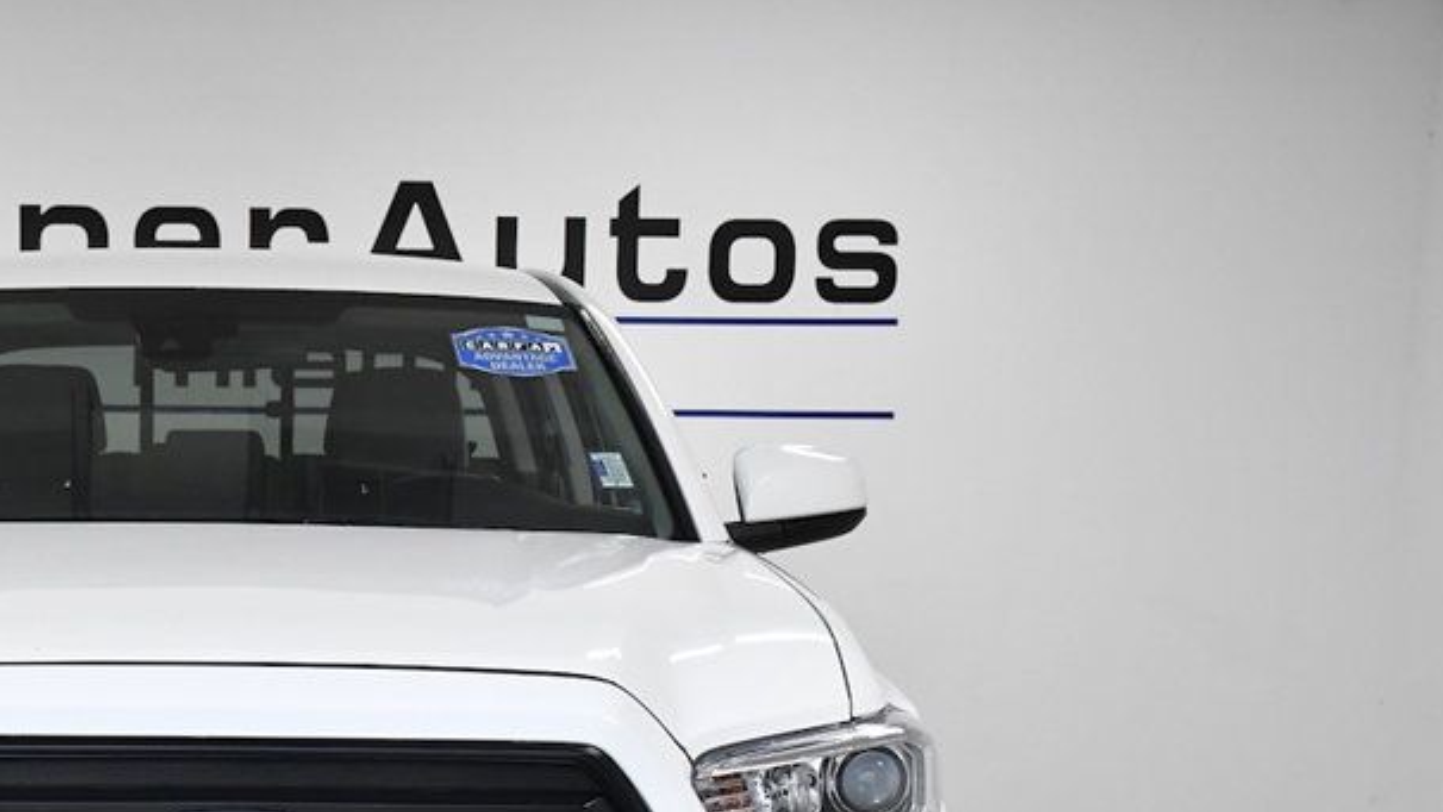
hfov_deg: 29.8
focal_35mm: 69
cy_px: 794
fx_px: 2640
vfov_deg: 17.1
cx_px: 260
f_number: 4.5
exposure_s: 1/1000
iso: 2500
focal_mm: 26
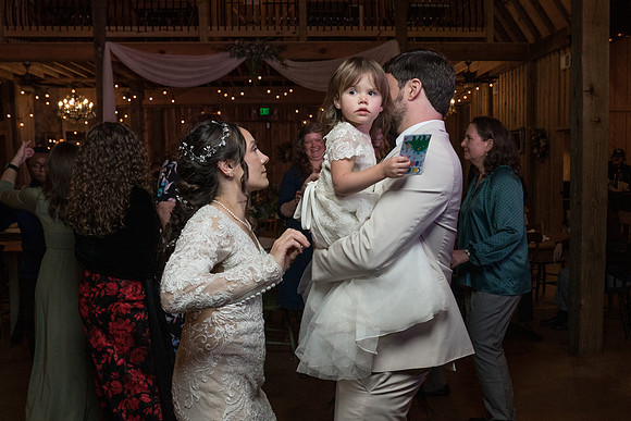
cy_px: 232
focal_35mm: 35
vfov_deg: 38.2
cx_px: 357
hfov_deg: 54.7
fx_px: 608
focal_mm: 27
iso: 2000
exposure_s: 1/125
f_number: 5.6
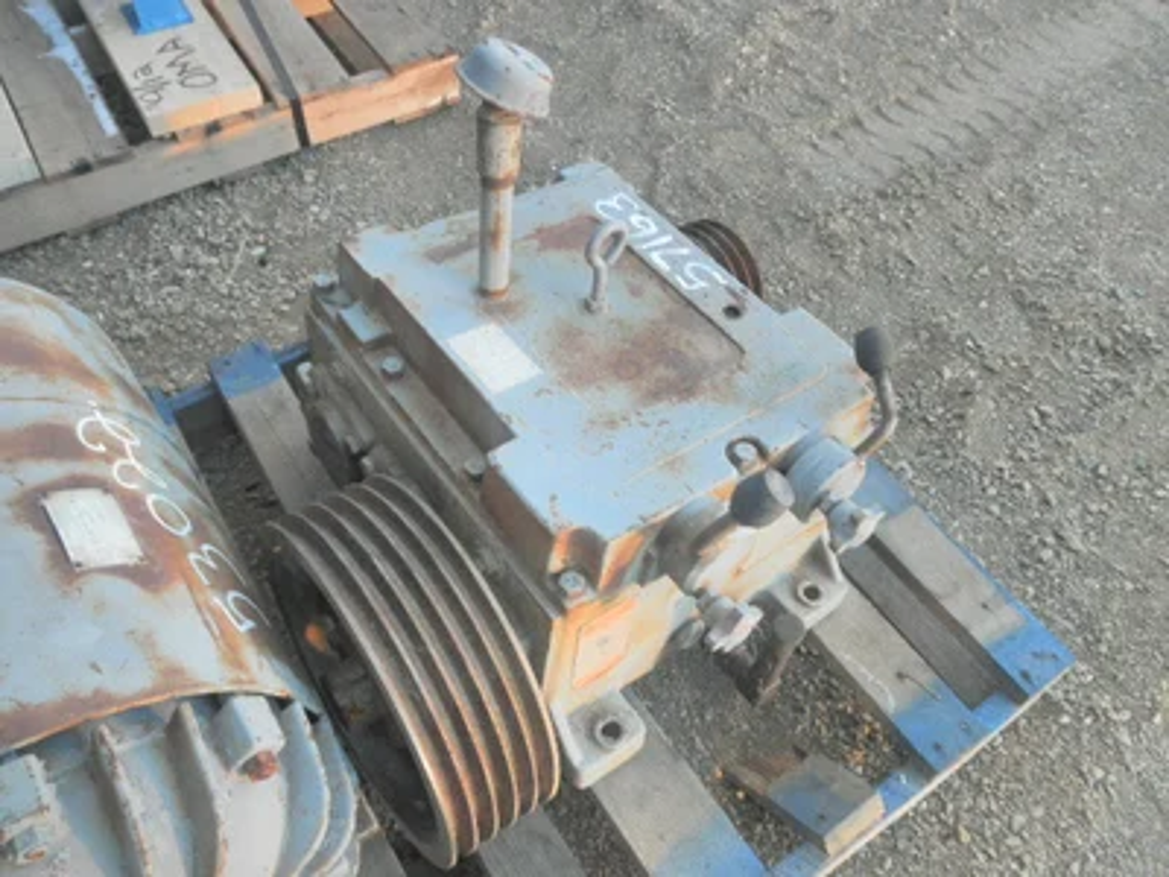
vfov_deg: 49.7
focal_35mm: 28
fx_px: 946
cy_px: 438
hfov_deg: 63.4
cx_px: 584
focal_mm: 5
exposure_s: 1/30
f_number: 3
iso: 100
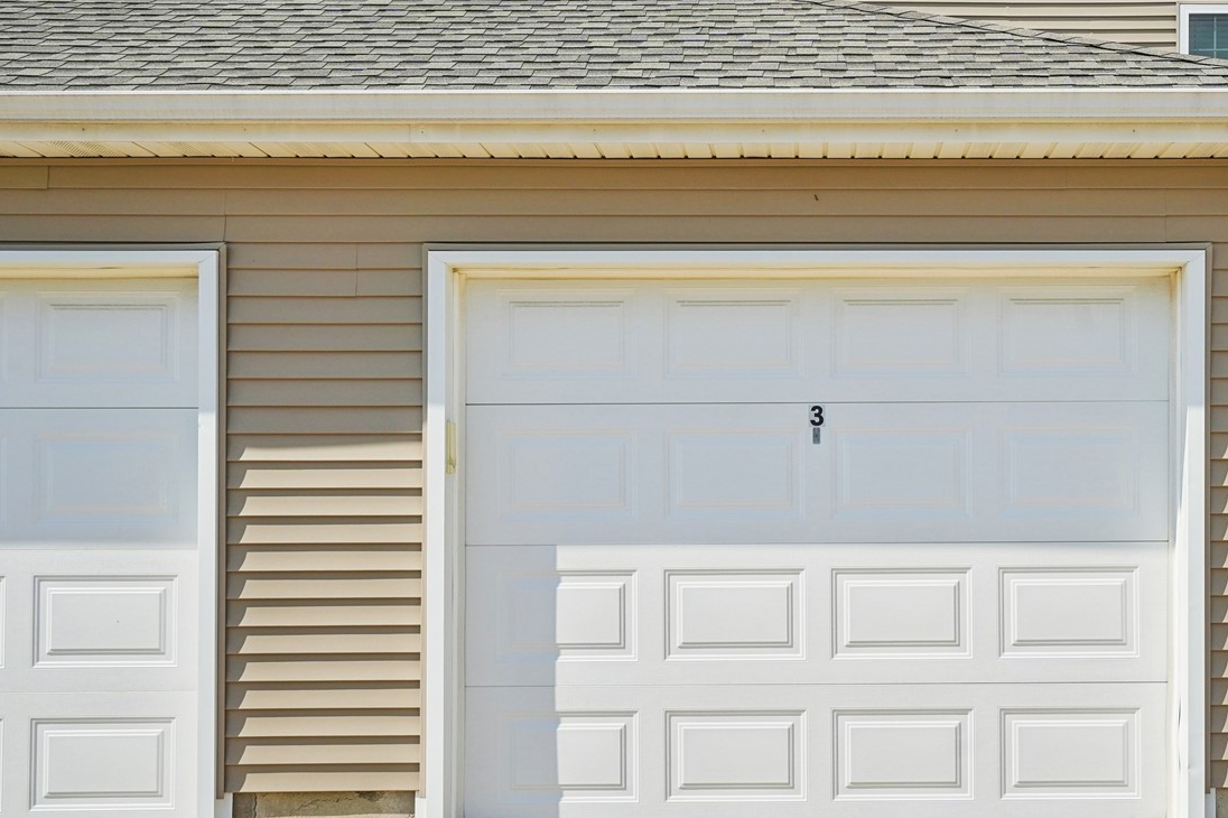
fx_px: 1637
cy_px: 405
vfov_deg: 28.1
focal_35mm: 48
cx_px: 845
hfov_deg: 40.5
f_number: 9
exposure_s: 1/1250
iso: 400
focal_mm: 31
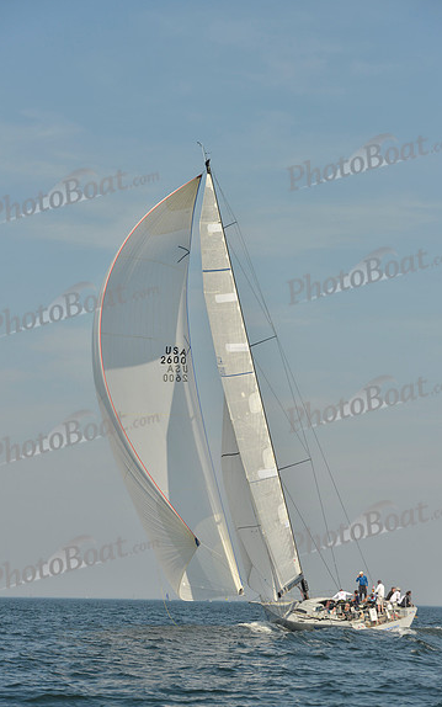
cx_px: 223
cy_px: 355
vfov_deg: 19.8
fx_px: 2023
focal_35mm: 105
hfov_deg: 12.5
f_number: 7.1
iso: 200
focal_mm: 102
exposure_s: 1/1600
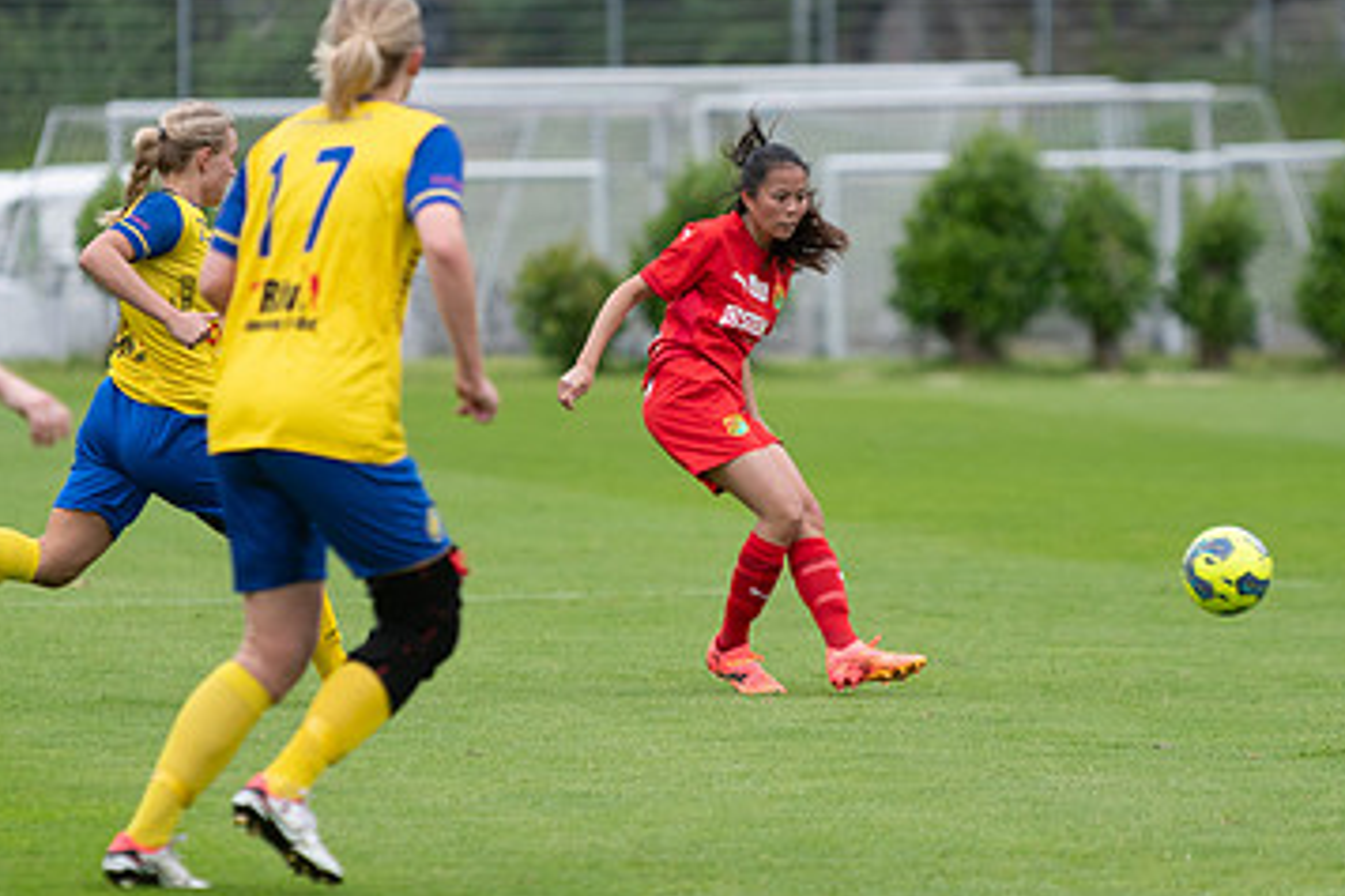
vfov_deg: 2.8
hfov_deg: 4.2
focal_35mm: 488
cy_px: 469
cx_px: 776
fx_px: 18231
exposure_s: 1/1600
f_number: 3.2
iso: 360
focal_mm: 200
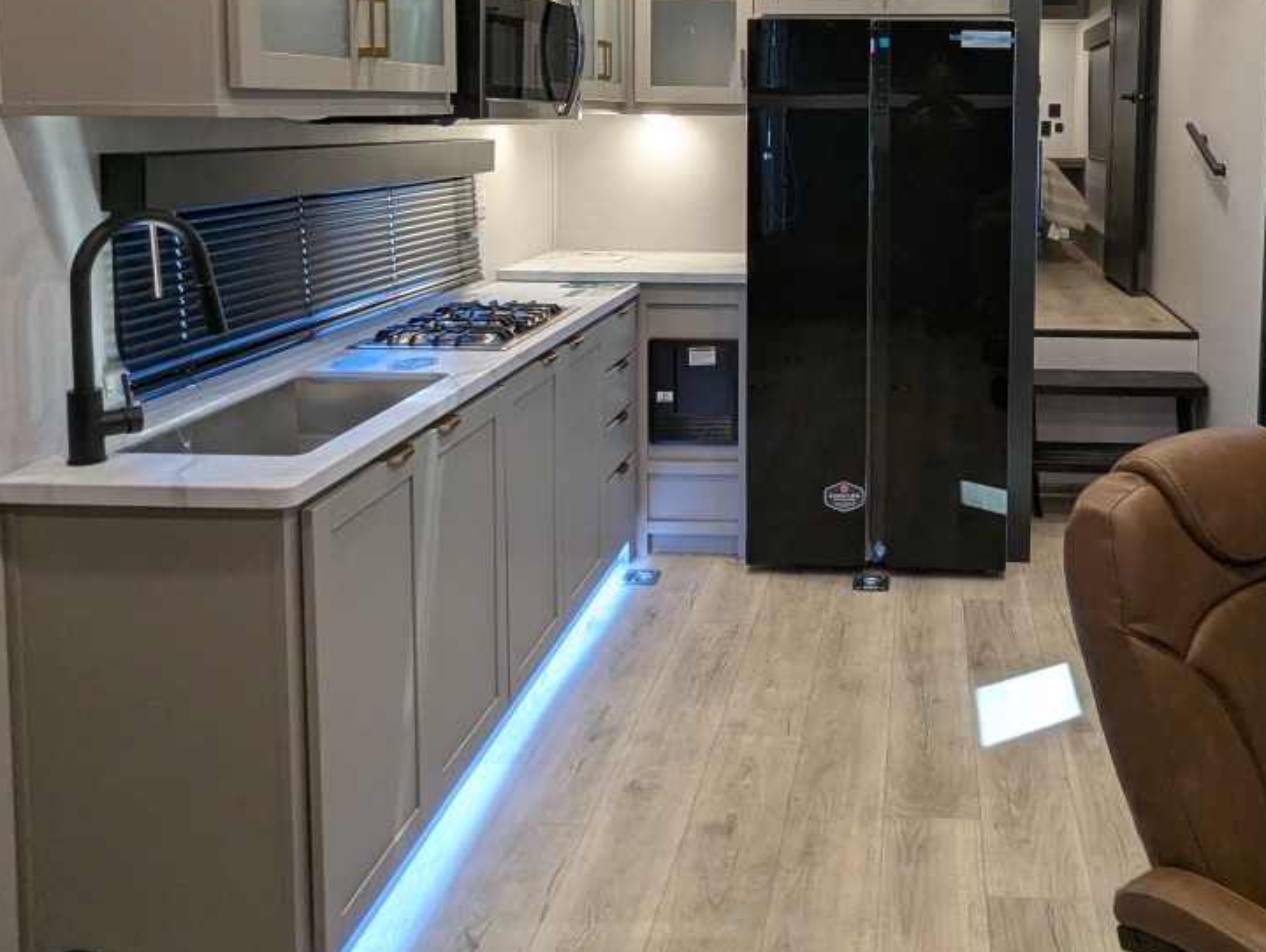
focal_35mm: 31
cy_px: 197
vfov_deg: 43.5
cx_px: 882
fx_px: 1135
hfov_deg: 56.5
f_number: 2.2
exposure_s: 1/67.6
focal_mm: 2.35
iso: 129
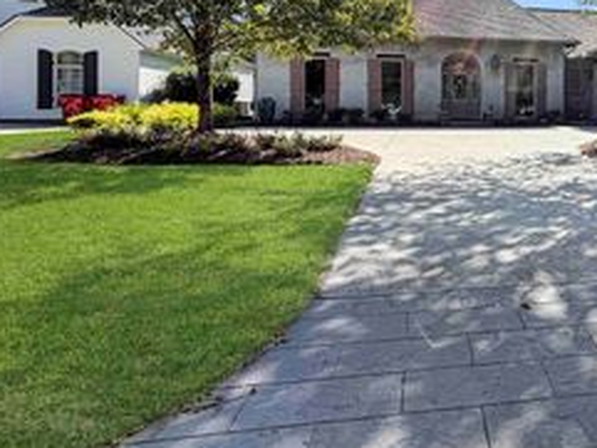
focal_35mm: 29
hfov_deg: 54.6
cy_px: 103
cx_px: 525
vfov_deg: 46.2
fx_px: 500
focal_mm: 2.22
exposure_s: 1/770
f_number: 2.2
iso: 32
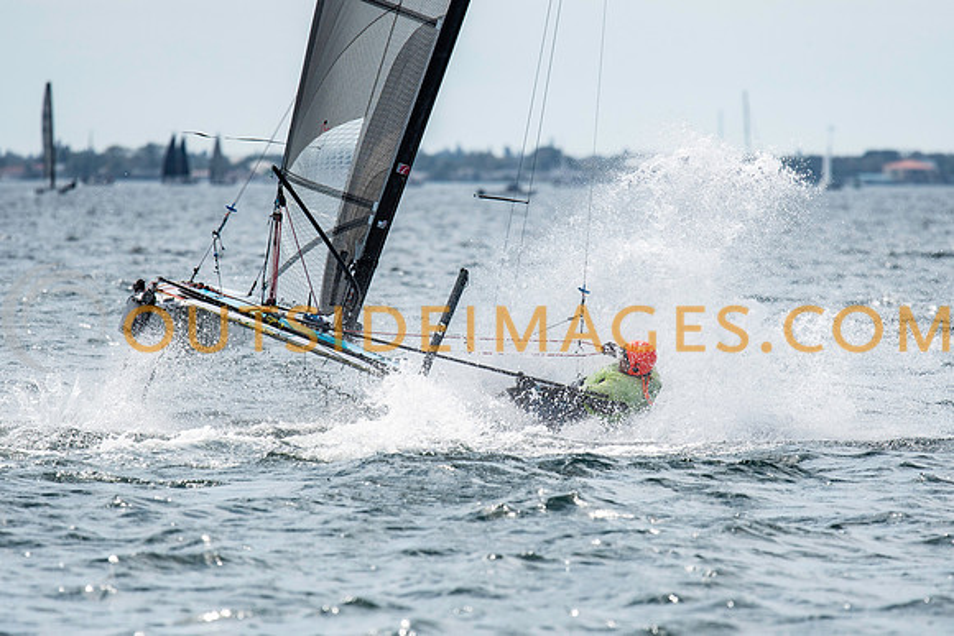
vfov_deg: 2.9
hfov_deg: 4.4
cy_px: 318
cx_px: 477
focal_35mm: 468
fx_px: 12394
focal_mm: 300
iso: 400
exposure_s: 1/8000
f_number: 5
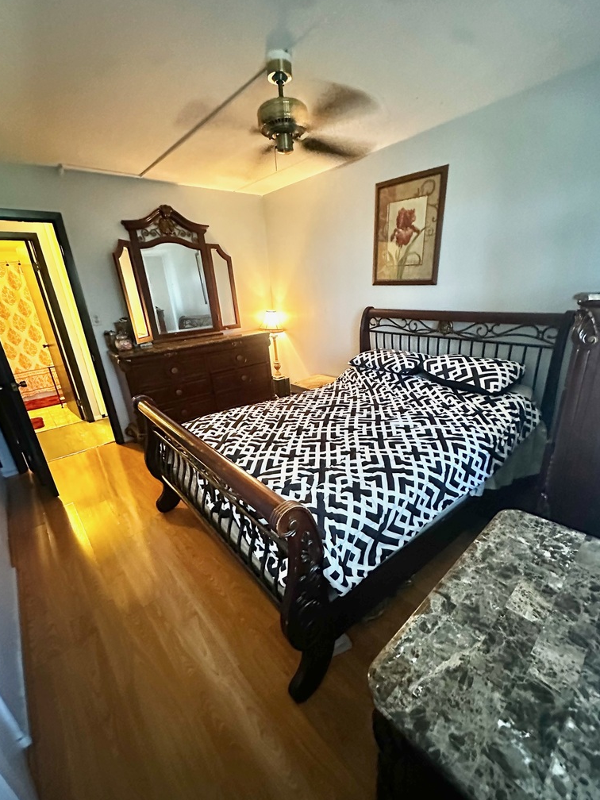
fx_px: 347
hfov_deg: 81.7
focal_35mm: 15
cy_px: 420
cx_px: 312
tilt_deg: -21.3
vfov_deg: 98.1
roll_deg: +2.7
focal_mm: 2.22
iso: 1250
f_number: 2.2
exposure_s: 1/30
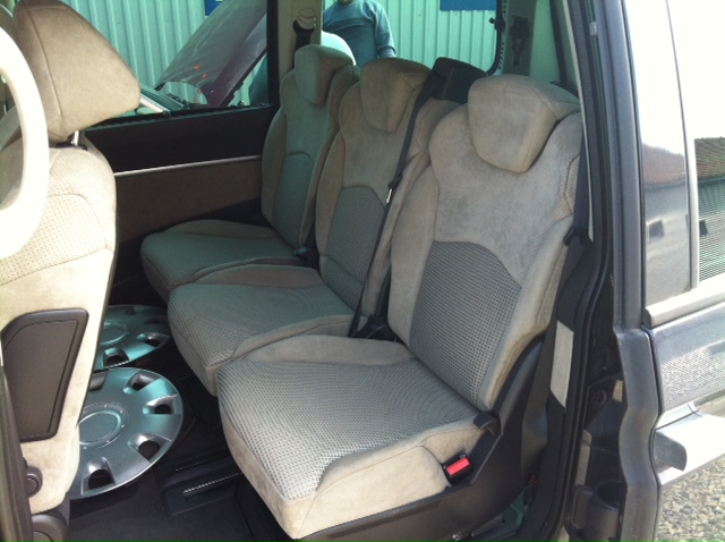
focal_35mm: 35
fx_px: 732
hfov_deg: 52.7
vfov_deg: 40.6
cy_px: 271
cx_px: 362
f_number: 2.8
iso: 100
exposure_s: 1/120
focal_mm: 3.85
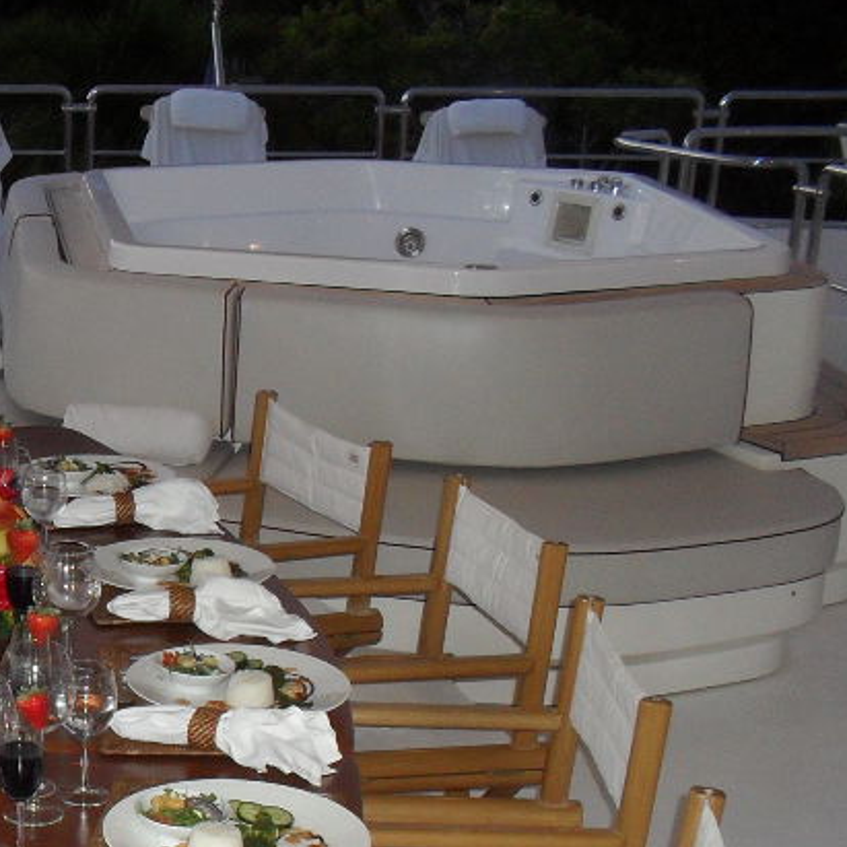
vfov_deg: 22.0
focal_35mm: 77
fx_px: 2132
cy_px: 750
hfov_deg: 21.3
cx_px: -101
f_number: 3.2
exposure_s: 1/45
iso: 200
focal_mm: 6.3
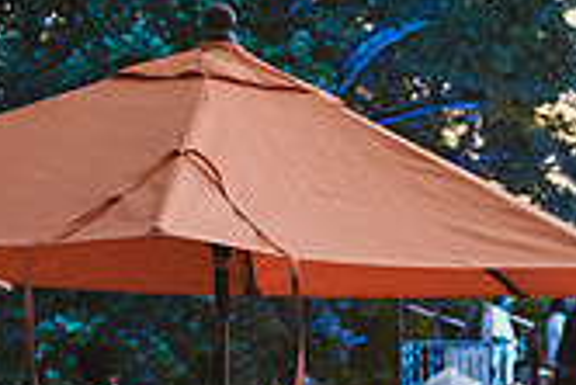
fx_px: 1393
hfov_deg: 21.8
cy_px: 523
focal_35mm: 87
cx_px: 675
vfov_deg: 14.9
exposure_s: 1/160
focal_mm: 24
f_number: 2.8
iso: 4000
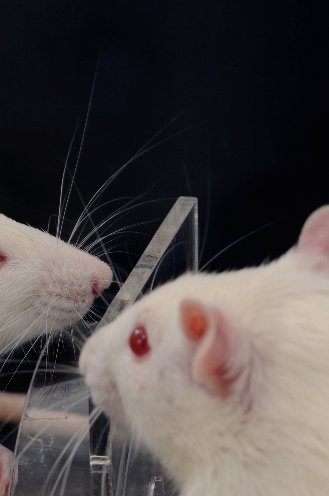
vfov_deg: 10.5
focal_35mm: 197
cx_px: 102
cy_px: 261
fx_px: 2707
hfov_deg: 7.0
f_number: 11
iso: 200
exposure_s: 1/80
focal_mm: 70
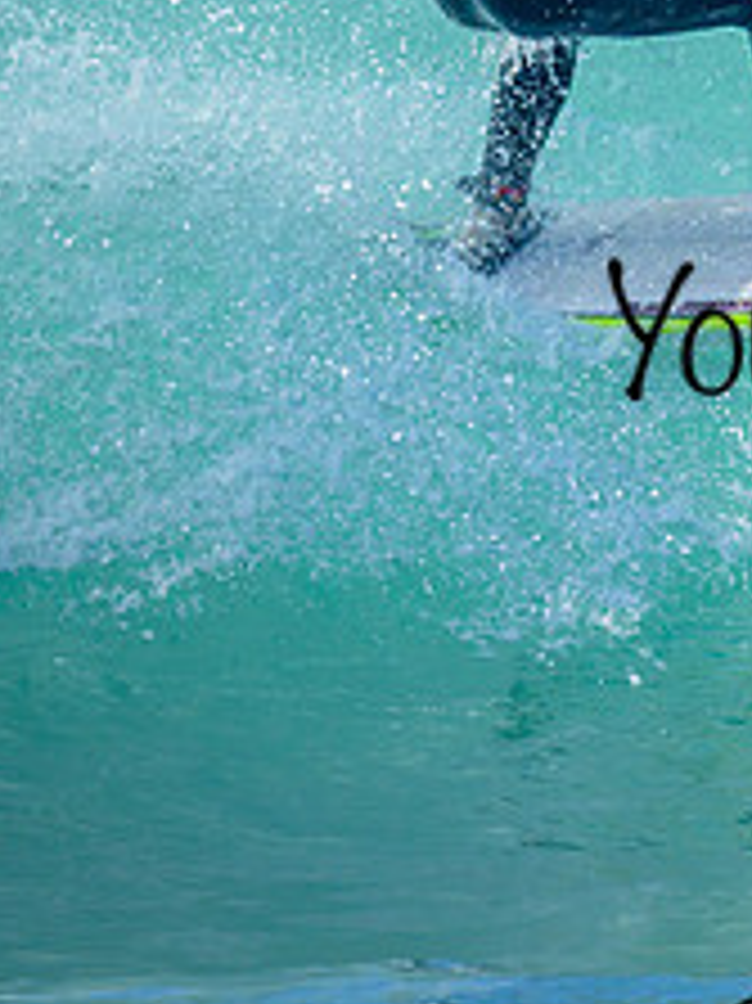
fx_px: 73672
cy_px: 126
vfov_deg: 0.8
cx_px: 990
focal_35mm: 2541
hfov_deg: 0.6
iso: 400
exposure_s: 1/2000
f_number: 6.3
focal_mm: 800
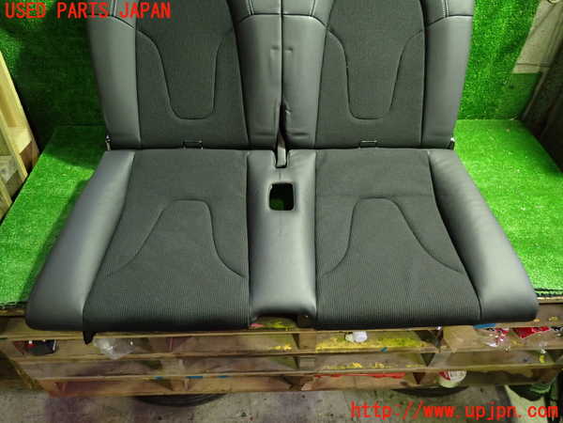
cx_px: 282
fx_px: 407
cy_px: 212
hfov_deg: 69.4
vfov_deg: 54.9
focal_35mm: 25
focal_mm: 4.5
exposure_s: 1/30
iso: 500
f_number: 2
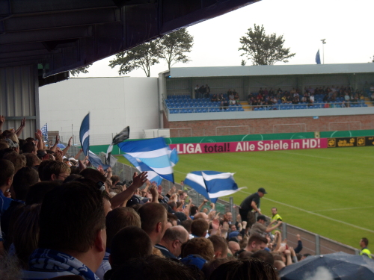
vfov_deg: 14.1
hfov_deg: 18.7
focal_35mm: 105
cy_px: 140
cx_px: 187
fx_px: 1134
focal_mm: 17.1
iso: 70
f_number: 4.7
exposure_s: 1/60
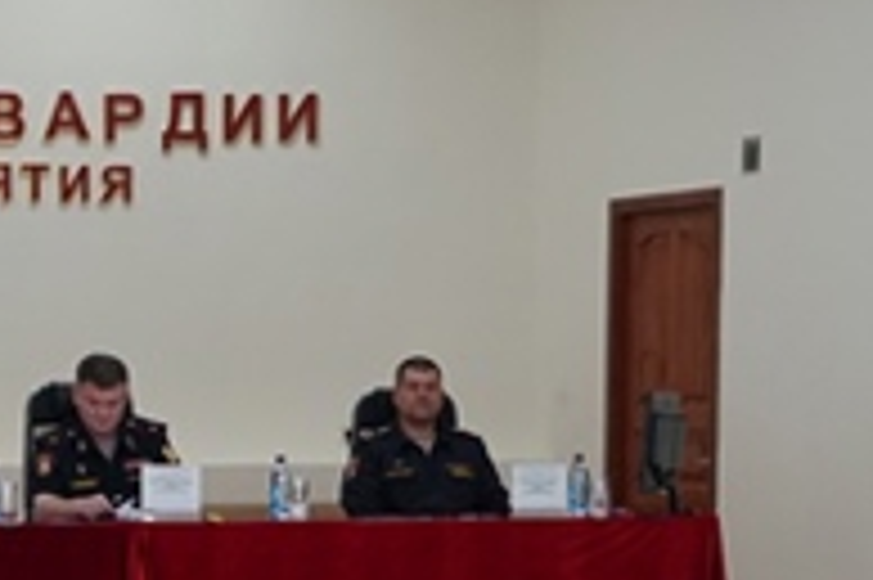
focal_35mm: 151
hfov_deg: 13.4
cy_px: 935
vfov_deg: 8.8
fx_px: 3659
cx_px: -40
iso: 640
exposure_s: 1/160
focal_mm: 26
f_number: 4
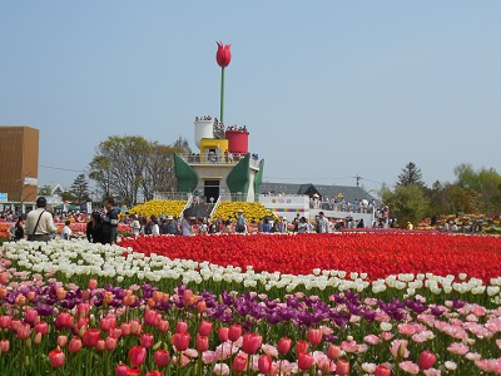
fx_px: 622
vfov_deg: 33.6
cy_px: 188
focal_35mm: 43
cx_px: 250
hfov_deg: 43.9
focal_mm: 7.8
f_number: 3.9
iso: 125
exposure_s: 1/1250
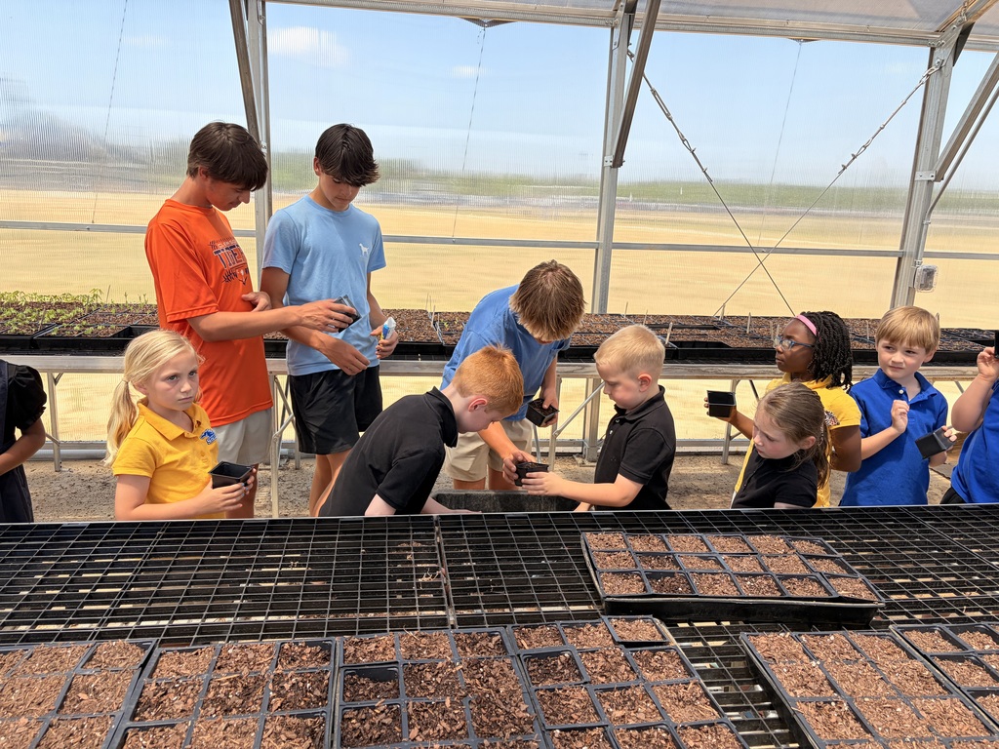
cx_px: 500
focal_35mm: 26
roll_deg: -1.5
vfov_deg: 53.1
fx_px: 750
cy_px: 374
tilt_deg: -13.0
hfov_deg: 67.3
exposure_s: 1/1135
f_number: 1.6
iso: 50
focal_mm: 5.96
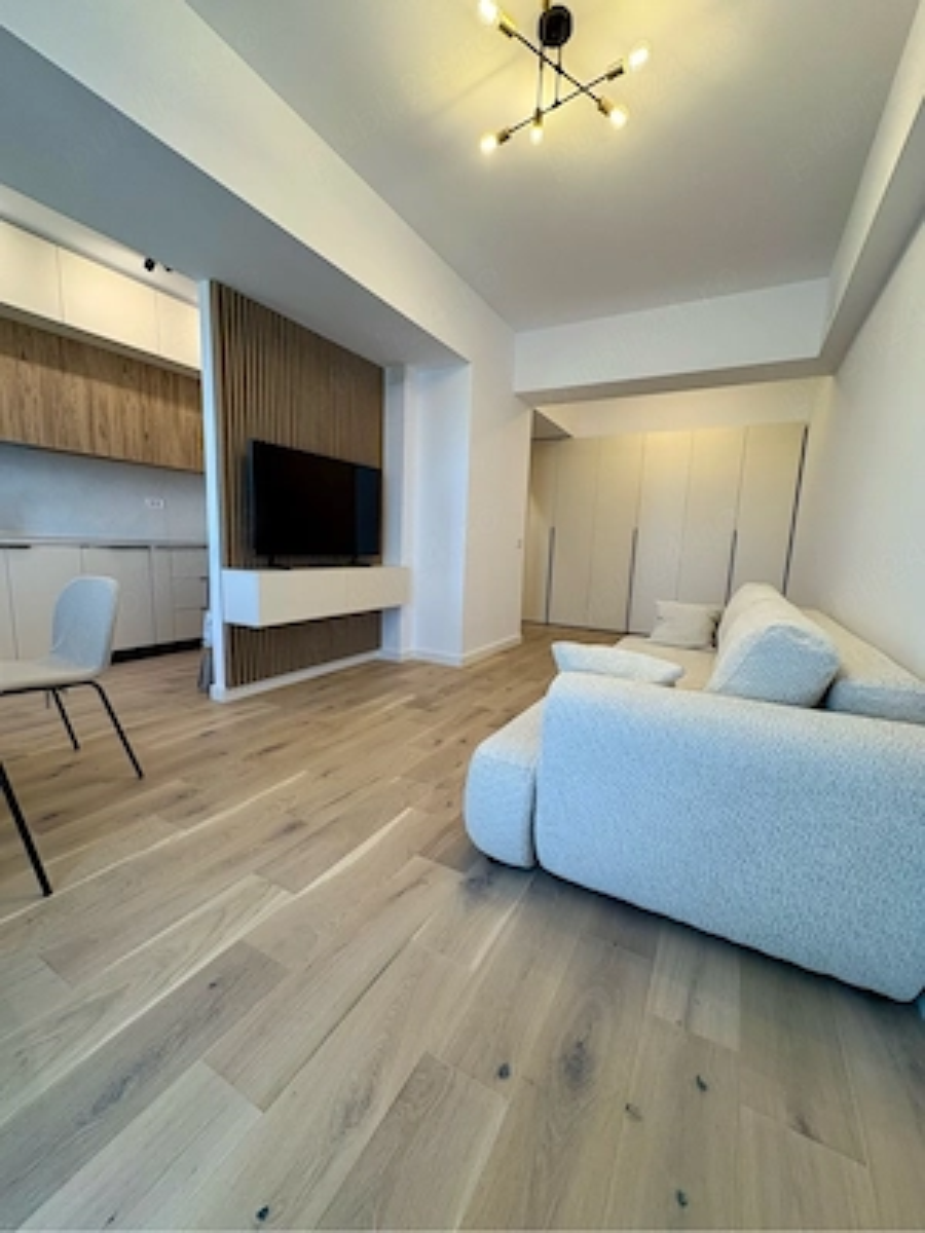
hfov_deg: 85.7
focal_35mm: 14
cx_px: 462
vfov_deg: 102.1
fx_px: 499
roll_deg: -2.4
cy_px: 616
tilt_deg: -8.0
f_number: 2.2
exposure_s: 1/100
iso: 100
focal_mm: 2.22
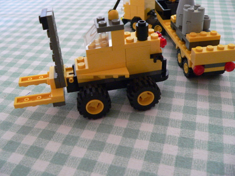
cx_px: 118
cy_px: 88
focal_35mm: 36
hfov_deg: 51.4
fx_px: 244
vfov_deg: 39.7
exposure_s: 1/20
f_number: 2.8
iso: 400
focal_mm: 6
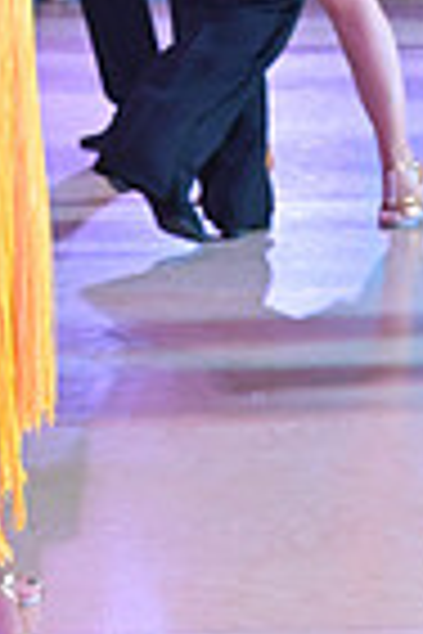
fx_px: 3472
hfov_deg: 7.0
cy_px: -211
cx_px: 281
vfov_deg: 10.2
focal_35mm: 197
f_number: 5
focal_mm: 48
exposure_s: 1/320
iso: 4500
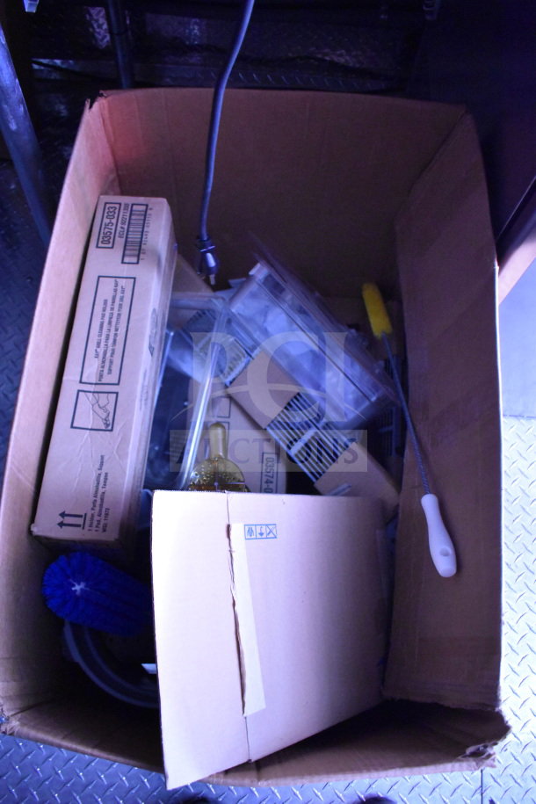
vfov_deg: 61.9
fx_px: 670
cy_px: 402
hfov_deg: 43.6
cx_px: 268
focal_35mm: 30
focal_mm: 20
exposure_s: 1/30
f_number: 3.5
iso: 7200
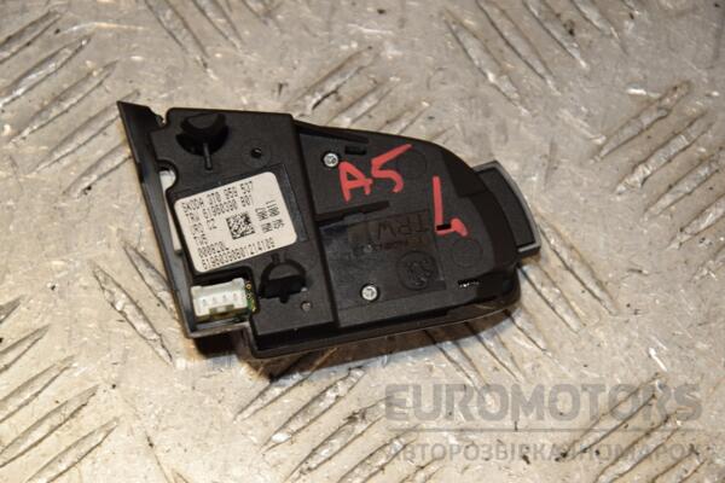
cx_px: 362
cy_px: 242
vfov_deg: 8.7
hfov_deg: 13.0
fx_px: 3172
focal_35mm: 158
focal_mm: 105
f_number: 8
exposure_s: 1/200
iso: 800
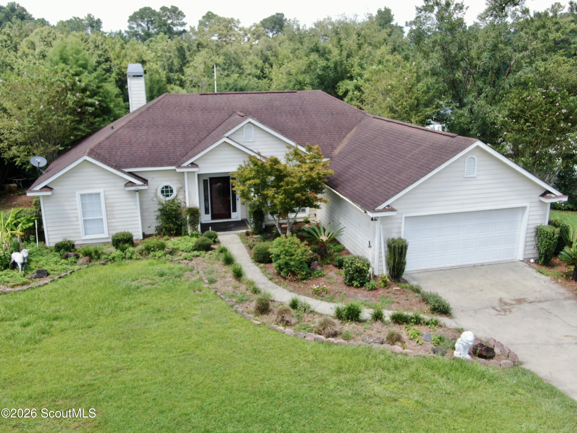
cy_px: 216
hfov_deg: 54.0
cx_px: 288
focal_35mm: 34
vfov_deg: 41.8
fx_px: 567
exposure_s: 1/320
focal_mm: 5.82
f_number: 3.2
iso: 110
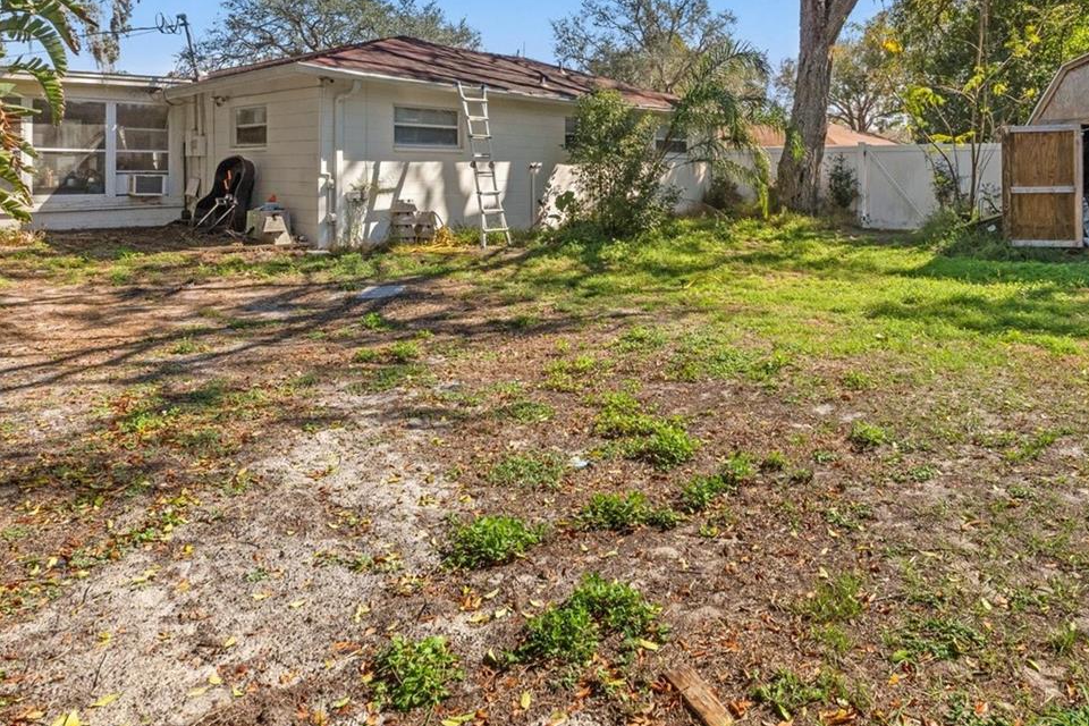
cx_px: 634
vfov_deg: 48.9
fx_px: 756
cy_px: 167
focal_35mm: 25
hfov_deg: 71.0
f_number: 7.1
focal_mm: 10
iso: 400
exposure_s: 1/1000
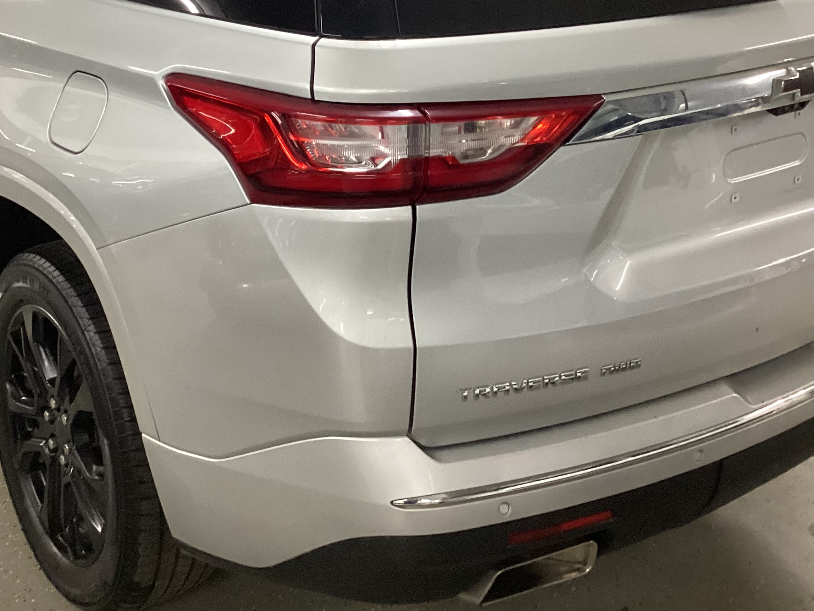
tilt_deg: -15.0
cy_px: 138
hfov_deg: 37.4
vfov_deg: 28.1
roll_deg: +0.6
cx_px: 331
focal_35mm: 51
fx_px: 1199
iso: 320
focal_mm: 3.3
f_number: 2.4
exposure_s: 1/50
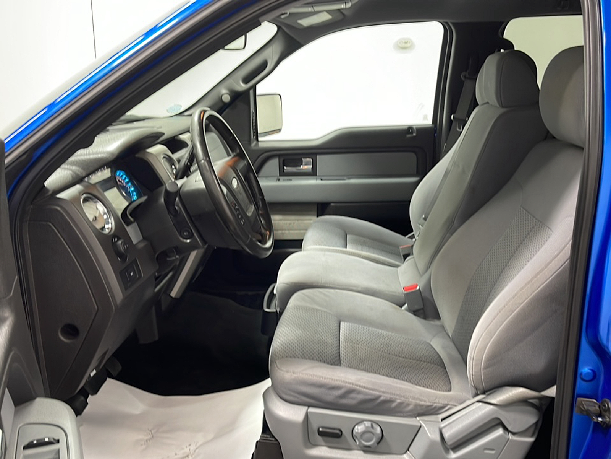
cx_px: 306
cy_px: 230
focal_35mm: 28
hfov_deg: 63.4
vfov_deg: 49.7
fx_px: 494
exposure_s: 1/40
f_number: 1.6
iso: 160
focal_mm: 5.1
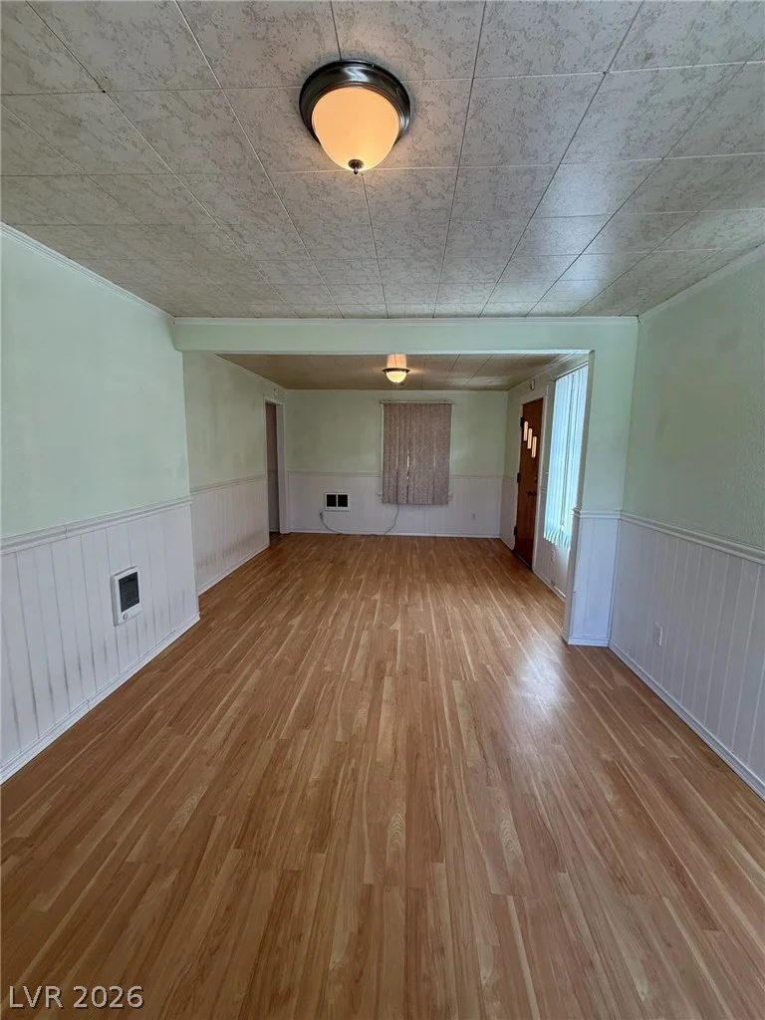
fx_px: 413
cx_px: 382
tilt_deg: -7.6
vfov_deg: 102.1
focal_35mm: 14
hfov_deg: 85.7
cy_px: 510
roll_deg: -1.1
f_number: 2.2
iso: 200
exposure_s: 1/120
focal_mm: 2.22
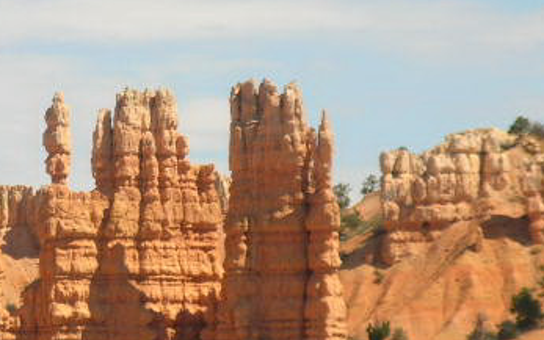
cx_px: 114
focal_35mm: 593
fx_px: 8793
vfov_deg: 2.2
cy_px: 233
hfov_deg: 3.5
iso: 50
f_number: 4.4
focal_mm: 50
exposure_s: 1/473
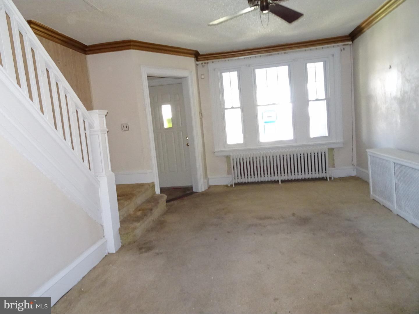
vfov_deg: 56.8
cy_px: 157
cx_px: 210
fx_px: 291
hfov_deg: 71.6
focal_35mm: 24
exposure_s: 1/30
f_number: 3.5
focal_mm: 4.1
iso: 800
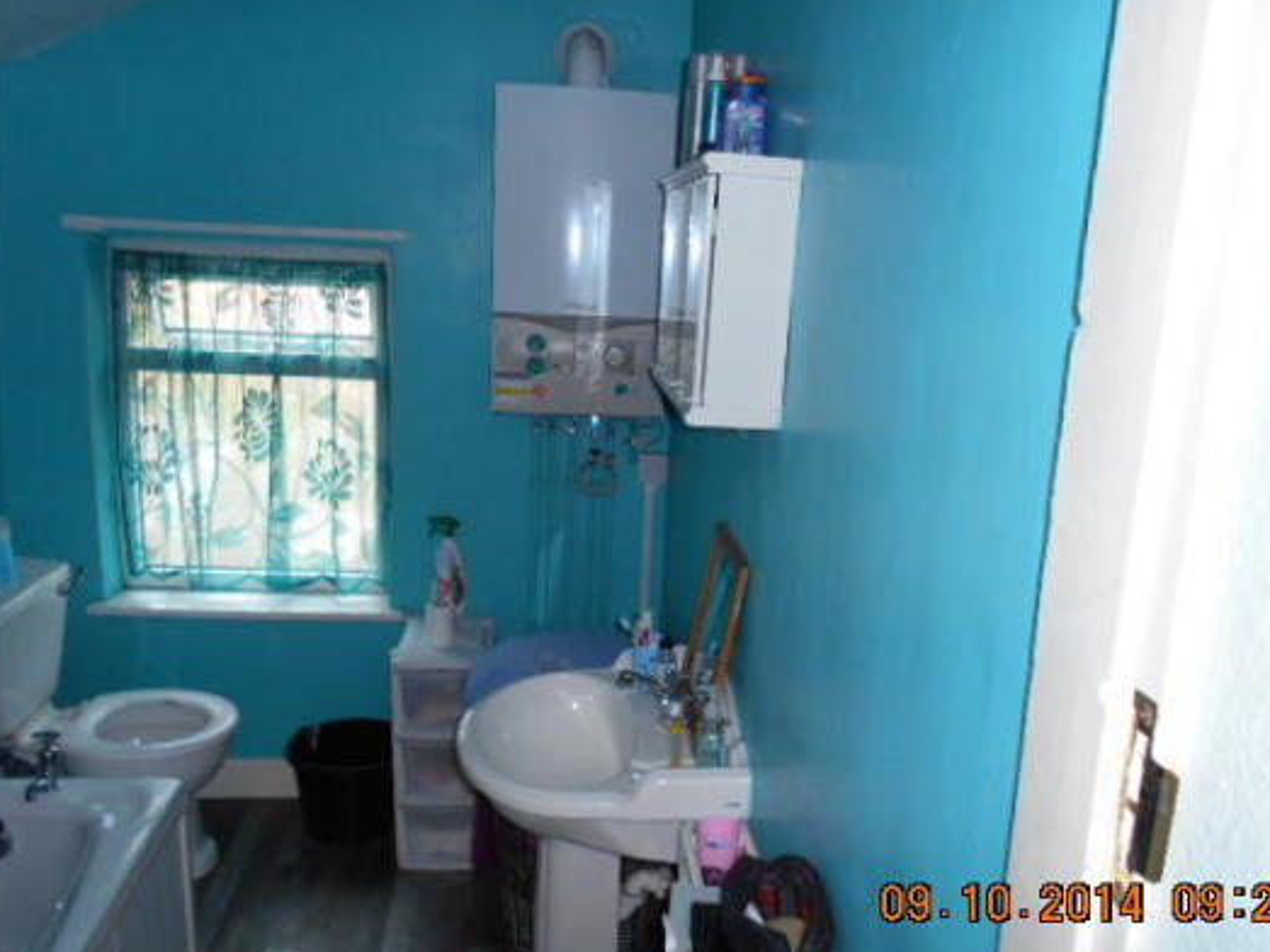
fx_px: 1064
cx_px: 679
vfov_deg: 48.2
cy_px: 487
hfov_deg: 61.6
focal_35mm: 29
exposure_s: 1/25
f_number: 3.2
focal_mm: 4.6
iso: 200
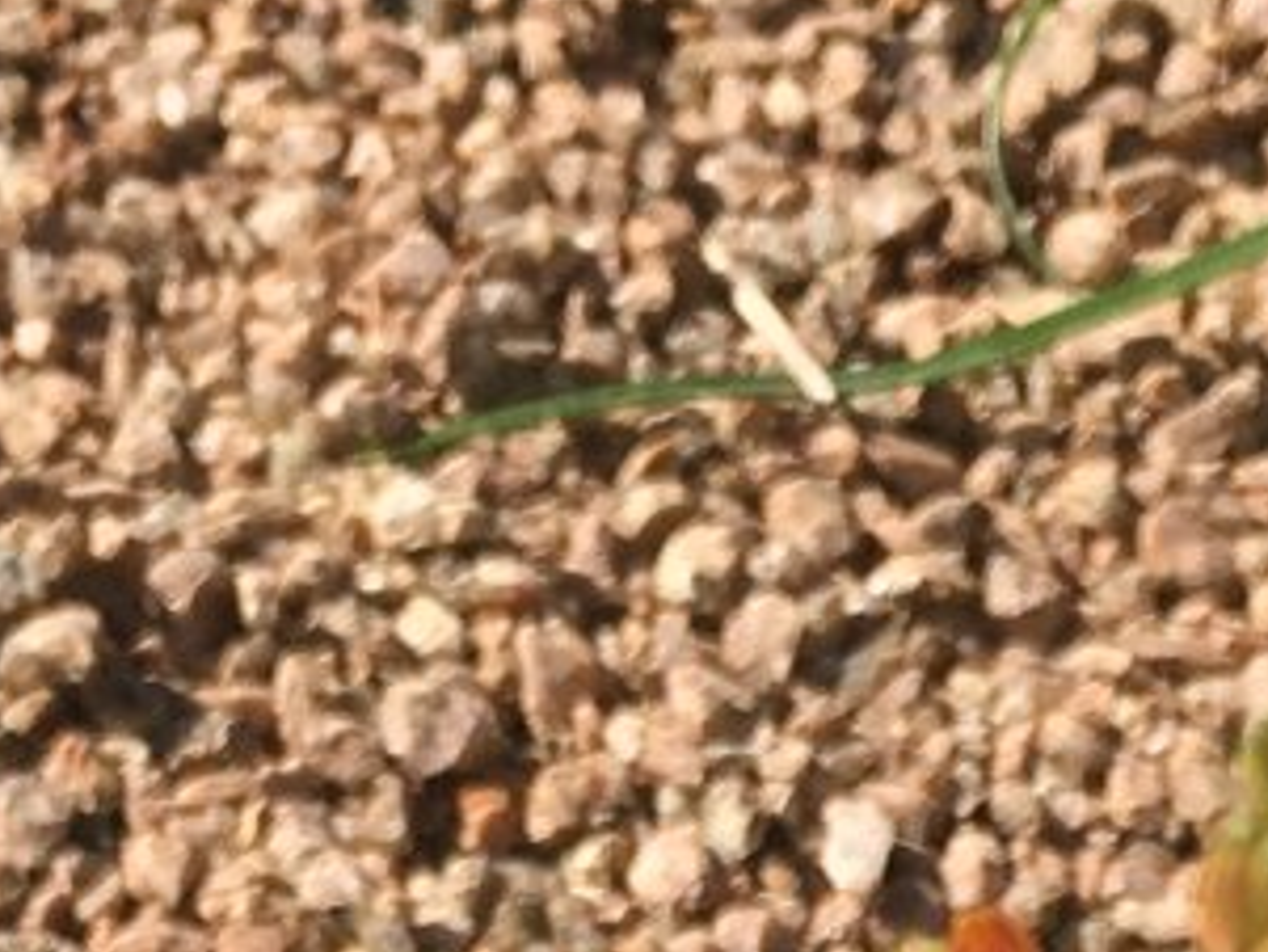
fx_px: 5643
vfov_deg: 9.0
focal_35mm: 154
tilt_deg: -46.2
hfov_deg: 12.8
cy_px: 2001
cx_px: 826
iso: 25
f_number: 2.2
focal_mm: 4.15
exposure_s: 1/1637
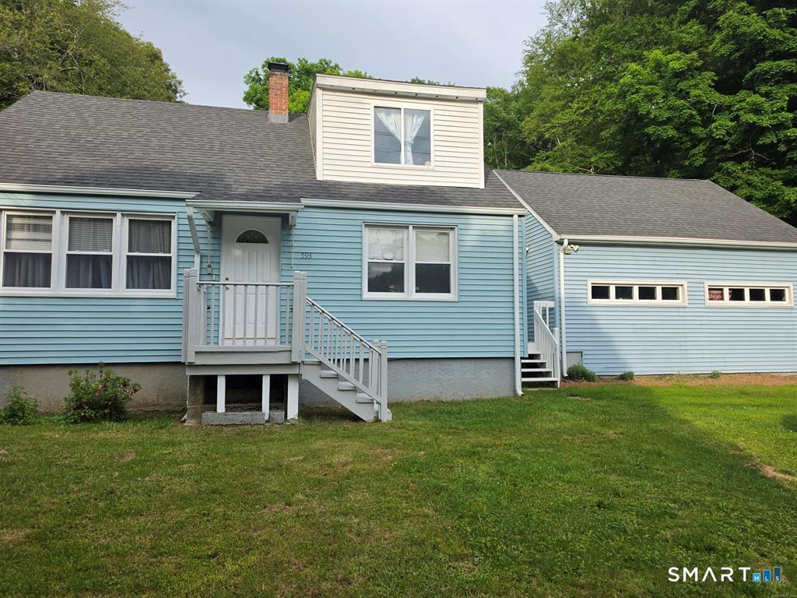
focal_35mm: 23
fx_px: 530
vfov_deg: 58.9
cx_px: 398
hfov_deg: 73.9
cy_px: 299
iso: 64
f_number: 1.4
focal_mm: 6.5
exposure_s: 1/2088
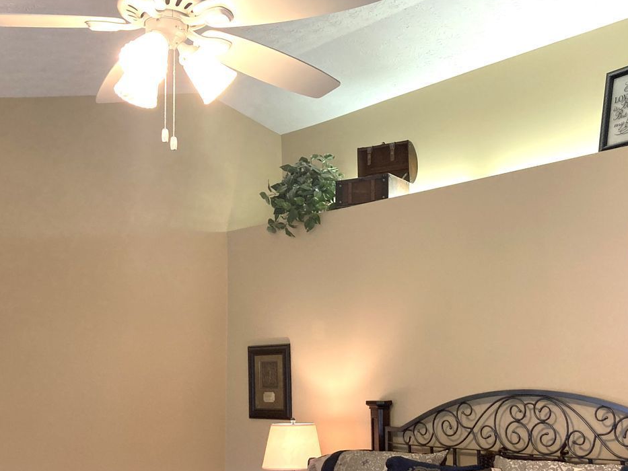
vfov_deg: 32.1
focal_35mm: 45
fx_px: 816
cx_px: 364
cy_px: 283
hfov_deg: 41.9
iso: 160
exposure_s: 1/60
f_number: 1.8
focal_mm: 3.99
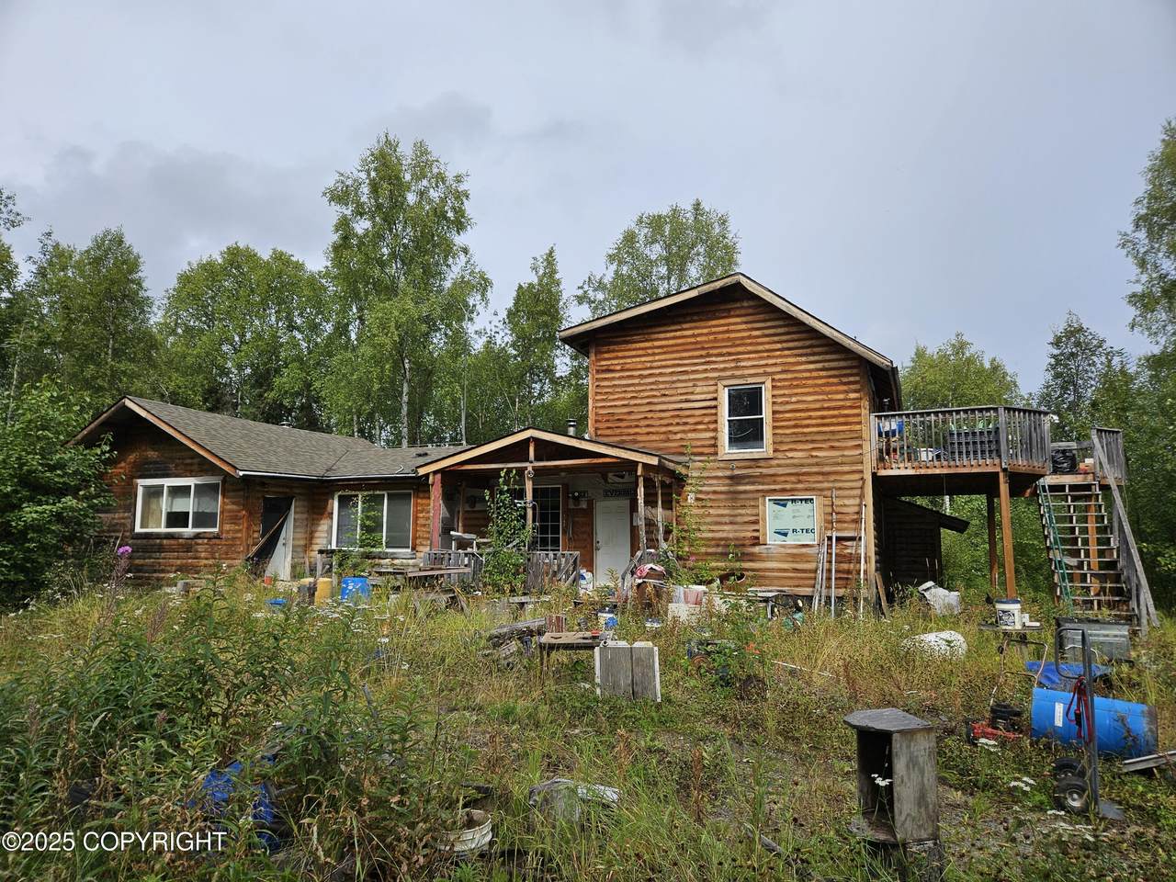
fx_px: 781
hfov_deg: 73.9
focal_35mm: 23
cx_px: 588
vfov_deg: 58.9
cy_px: 441
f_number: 1.8
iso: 25
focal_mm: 5.4
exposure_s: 1/2321
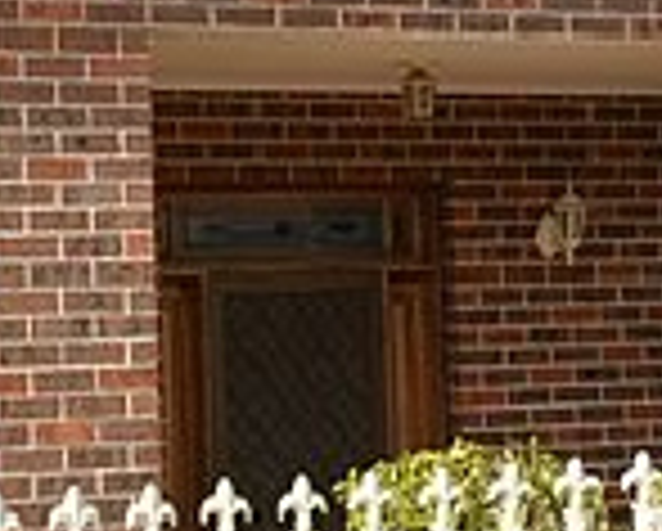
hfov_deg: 19.3
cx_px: 95
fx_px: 1923
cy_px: 38
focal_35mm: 98
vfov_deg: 15.5
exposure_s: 1/60
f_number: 4
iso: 220
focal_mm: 10
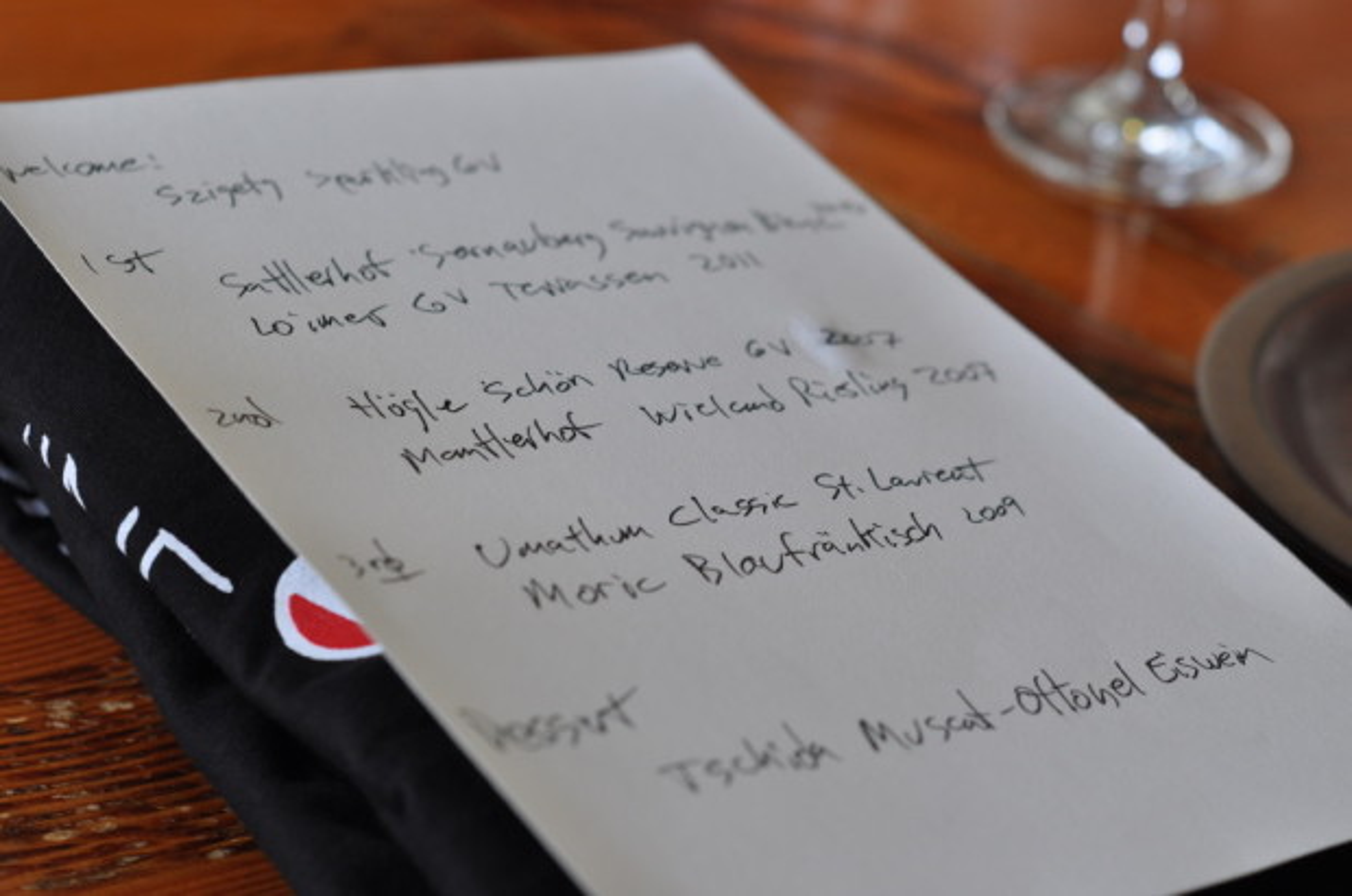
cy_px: 448
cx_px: 676
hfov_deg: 27.0
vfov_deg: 18.1
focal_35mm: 75
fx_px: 2812
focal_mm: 50
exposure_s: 1/80
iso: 400
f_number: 4.5
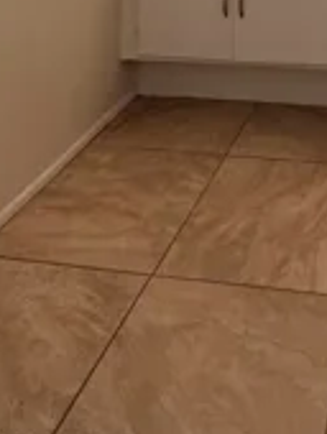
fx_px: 578
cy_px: -245
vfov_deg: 26.6
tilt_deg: +6.7
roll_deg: +1.1
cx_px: 347
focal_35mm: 46
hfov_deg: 29.0
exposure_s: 1/108
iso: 64
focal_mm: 2.22
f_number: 2.2
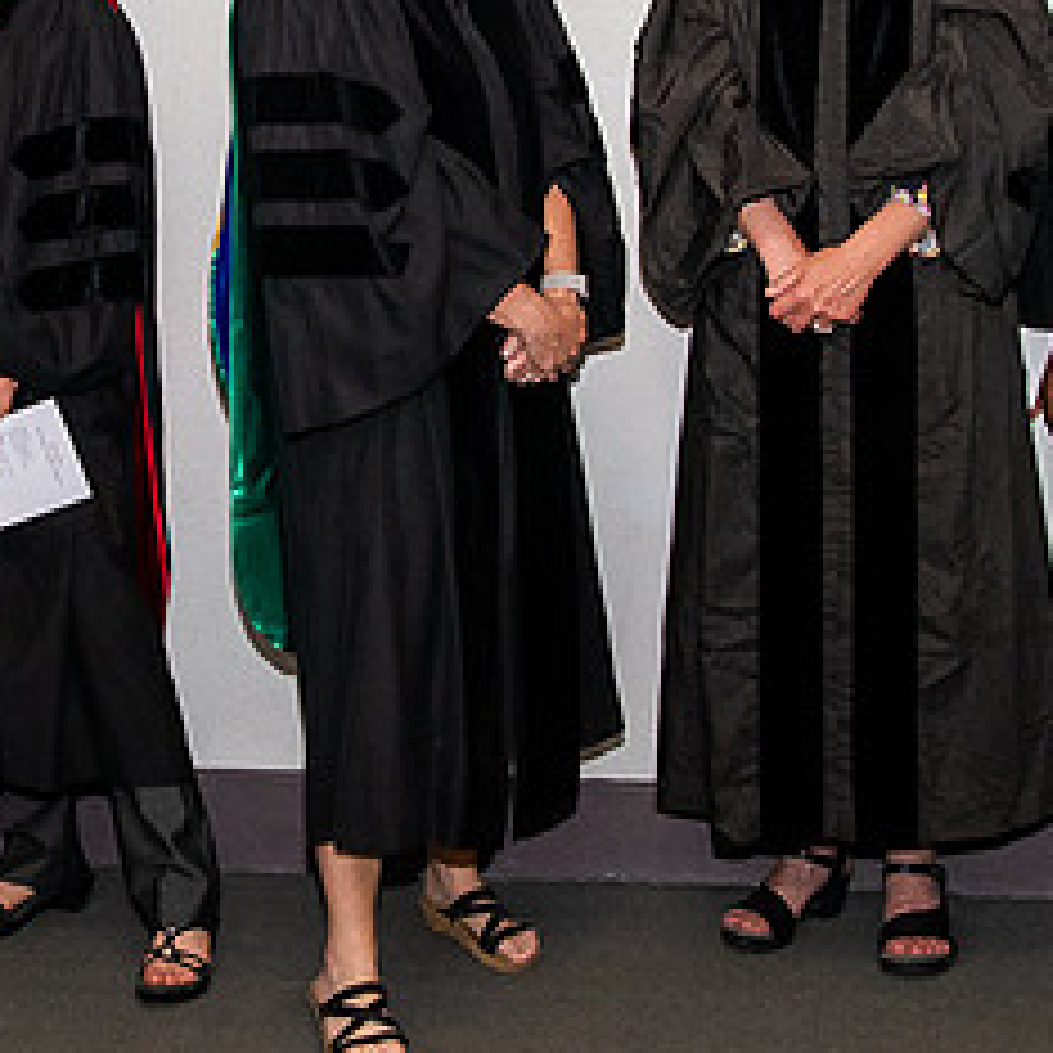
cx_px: 270
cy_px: 326
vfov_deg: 22.6
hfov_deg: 22.6
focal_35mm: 76
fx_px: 2616
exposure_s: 1/160
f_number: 4
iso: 2500
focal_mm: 24
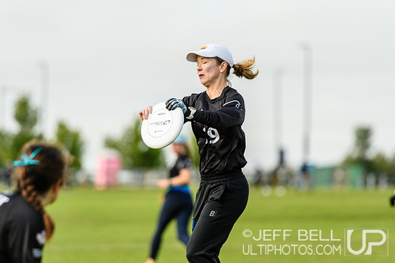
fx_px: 3292
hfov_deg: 6.9
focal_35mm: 300
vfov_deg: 4.6
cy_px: 132
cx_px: 198
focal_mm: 200
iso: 250
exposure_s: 1/1250
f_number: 3.2
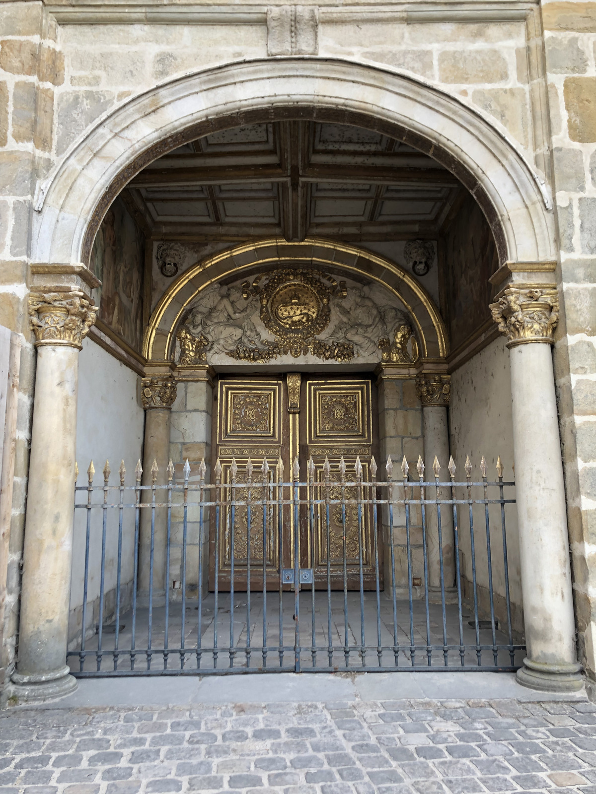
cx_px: 298
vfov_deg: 63.4
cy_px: 397
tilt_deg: +9.5
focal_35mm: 28
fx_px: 643
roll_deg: +1.0
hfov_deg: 49.7
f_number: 1.8
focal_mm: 4
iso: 20
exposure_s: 1/120
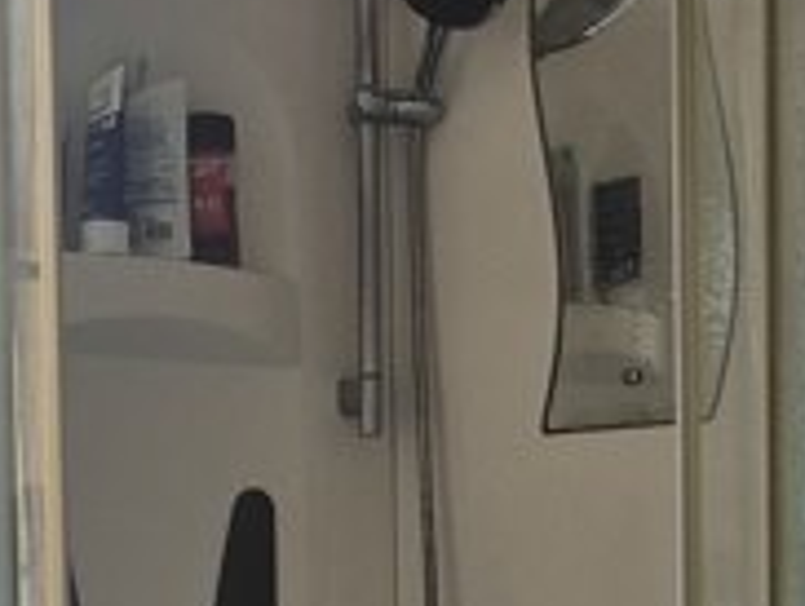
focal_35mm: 57
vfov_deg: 24.9
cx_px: 230
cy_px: 548
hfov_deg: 33.3
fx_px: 1327
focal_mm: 2.2
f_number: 2.2
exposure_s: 1/50
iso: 80
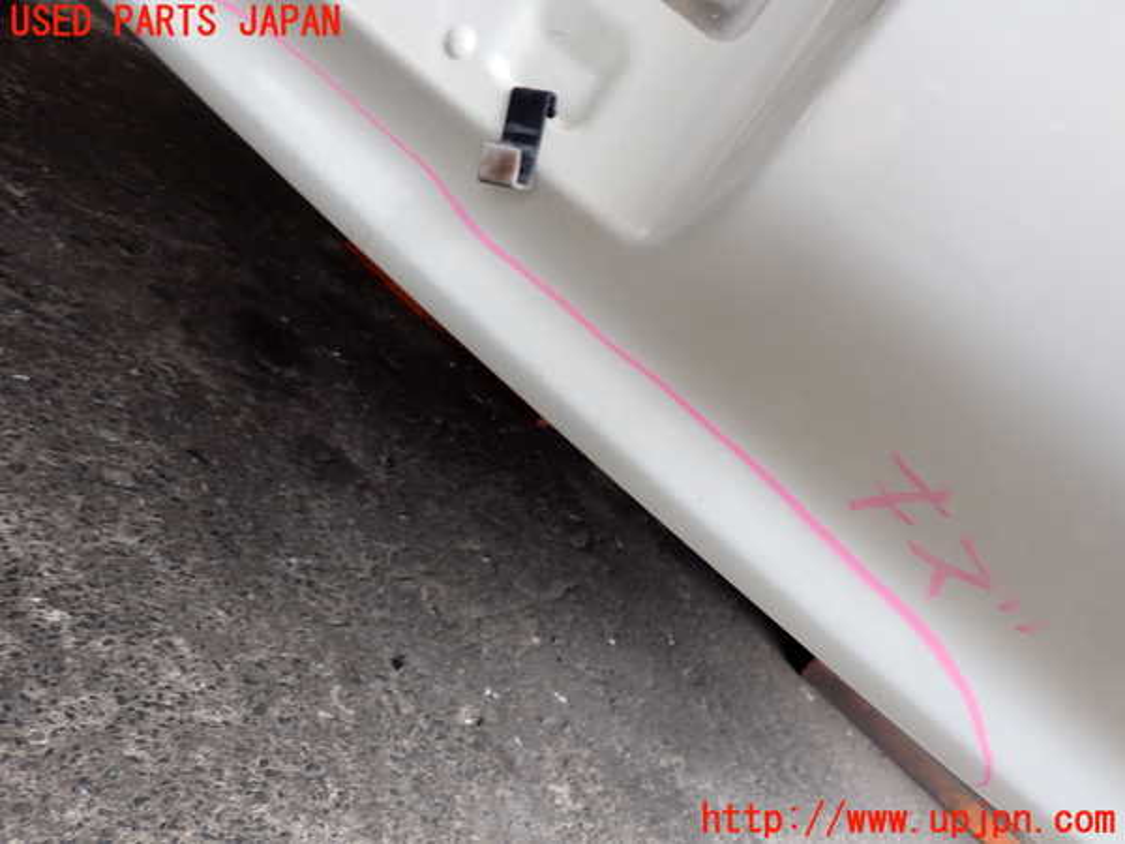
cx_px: 562
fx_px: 975
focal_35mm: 30
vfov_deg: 46.8
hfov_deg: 60.0
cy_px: 422
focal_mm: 5.4
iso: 100
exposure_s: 1/125
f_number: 2.3
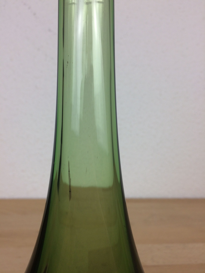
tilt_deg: -11.3
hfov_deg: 48.2
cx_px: 102
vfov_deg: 61.7
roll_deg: -1.6
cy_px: 136
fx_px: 229
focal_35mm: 29
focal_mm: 4.15
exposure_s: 1/100
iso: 50
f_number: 2.2
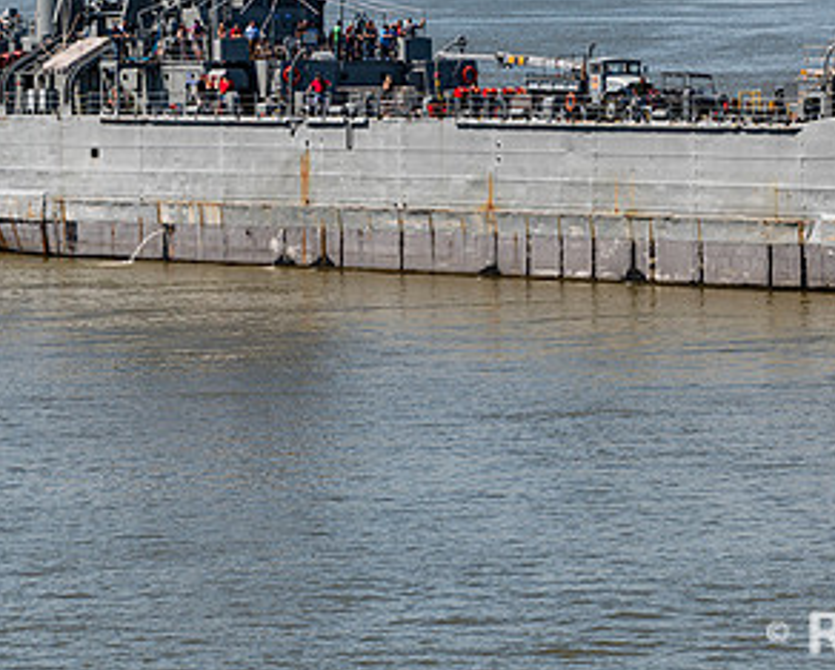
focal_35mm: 345
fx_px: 8532
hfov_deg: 5.6
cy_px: 130
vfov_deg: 4.5
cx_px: 575
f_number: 8
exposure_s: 1/250
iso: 64
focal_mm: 180
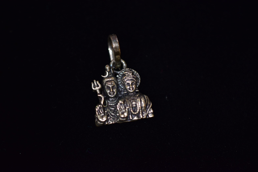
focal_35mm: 60
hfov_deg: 33.4
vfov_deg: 22.6
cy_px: 86
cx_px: 129
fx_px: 430
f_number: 3.2
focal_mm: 40
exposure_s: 1/50
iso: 800
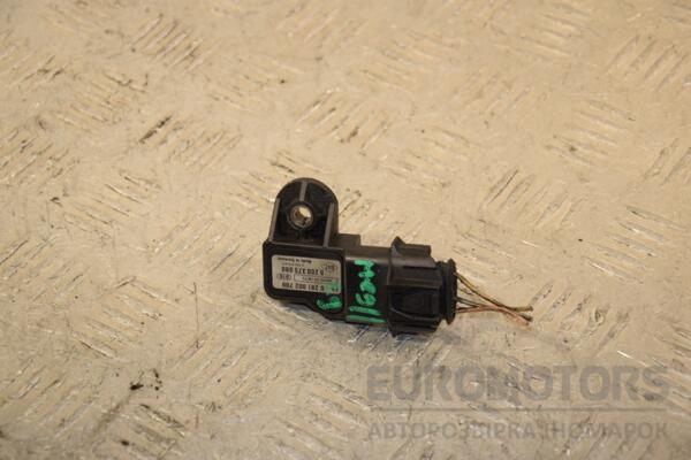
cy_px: 230
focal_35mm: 105
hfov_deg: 19.5
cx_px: 346
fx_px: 2015
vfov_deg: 13.0
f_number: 6.3
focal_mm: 70
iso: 800
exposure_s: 1/200
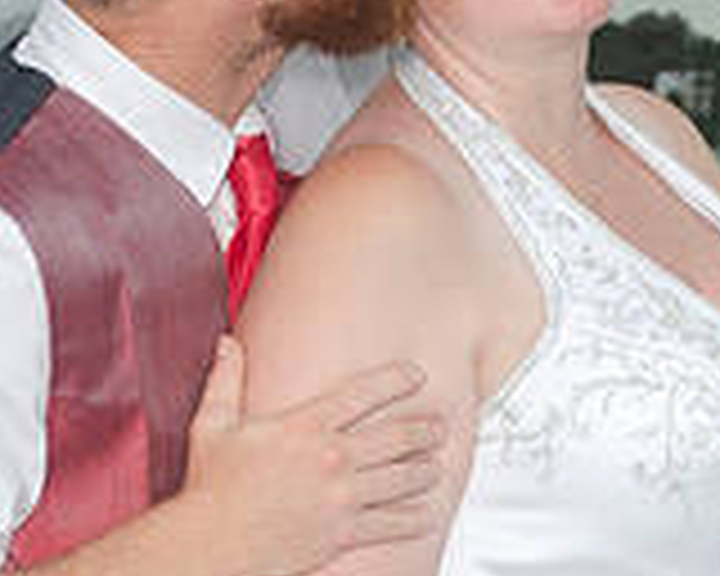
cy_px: 324
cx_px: 508
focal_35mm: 163
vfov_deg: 9.5
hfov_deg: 11.8
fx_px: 3473
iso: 100
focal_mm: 32
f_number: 5.6
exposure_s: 1/250
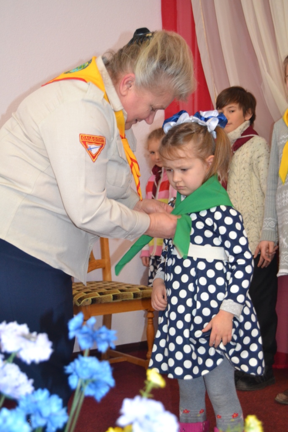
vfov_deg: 35.0
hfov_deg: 23.8
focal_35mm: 57
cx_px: 144
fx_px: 684
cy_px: 216
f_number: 4.8
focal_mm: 38
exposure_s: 1/60
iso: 2000
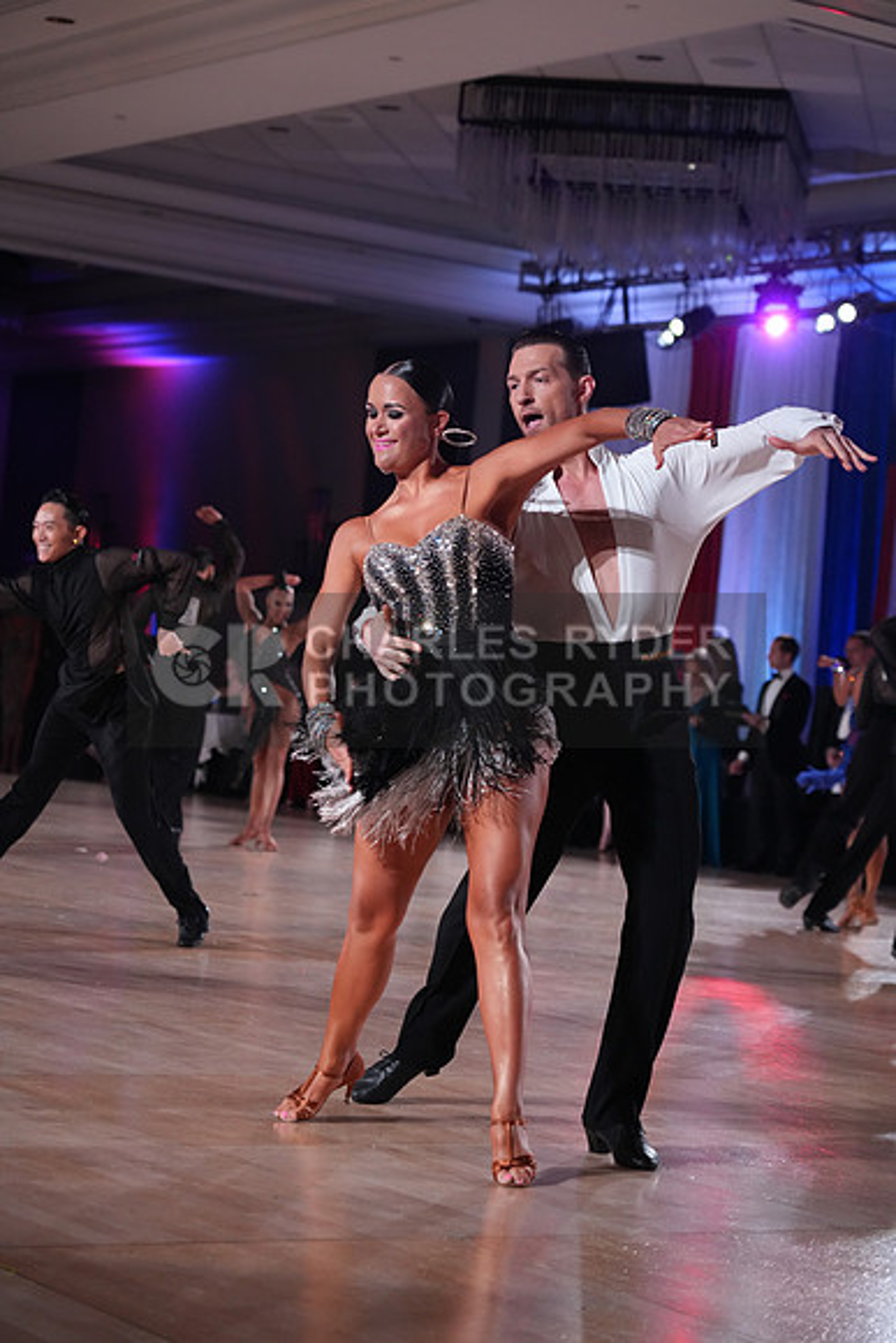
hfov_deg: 16.7
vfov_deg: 24.8
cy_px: 672
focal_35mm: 82
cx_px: 448
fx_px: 3059
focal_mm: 82
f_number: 4
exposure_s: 1/500
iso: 3200
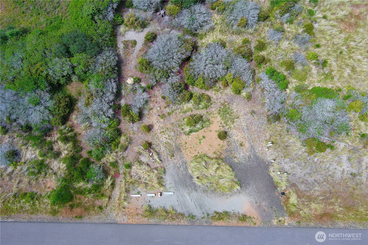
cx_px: 184
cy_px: 122
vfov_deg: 45.0
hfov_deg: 63.7
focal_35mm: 29
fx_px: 296
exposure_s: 1/1006
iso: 100
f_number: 2.8
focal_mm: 10.57
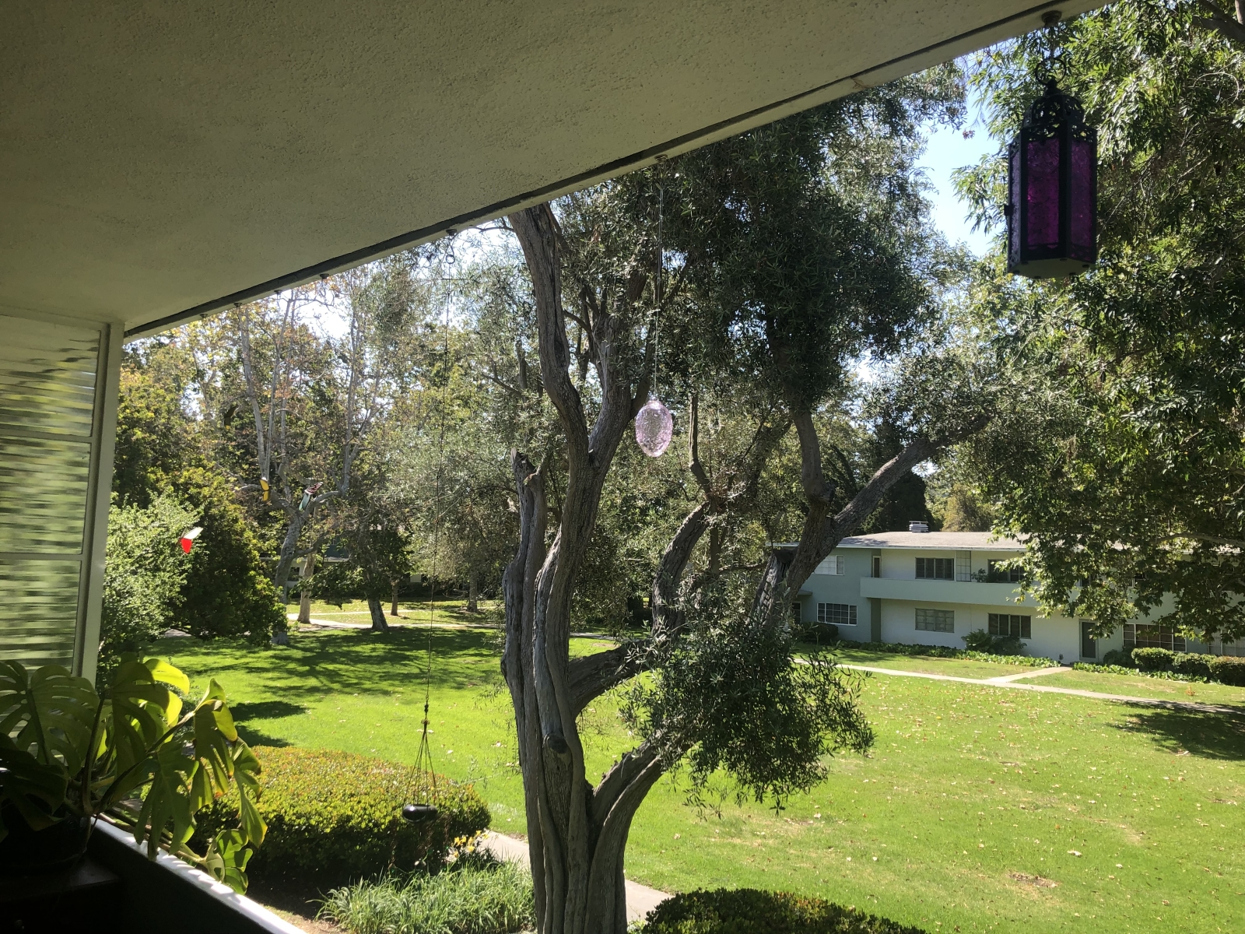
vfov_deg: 49.7
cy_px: 467
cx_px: 622
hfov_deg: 63.4
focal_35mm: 28
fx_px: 1007
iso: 20
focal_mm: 3.99
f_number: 1.8
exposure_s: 1/552
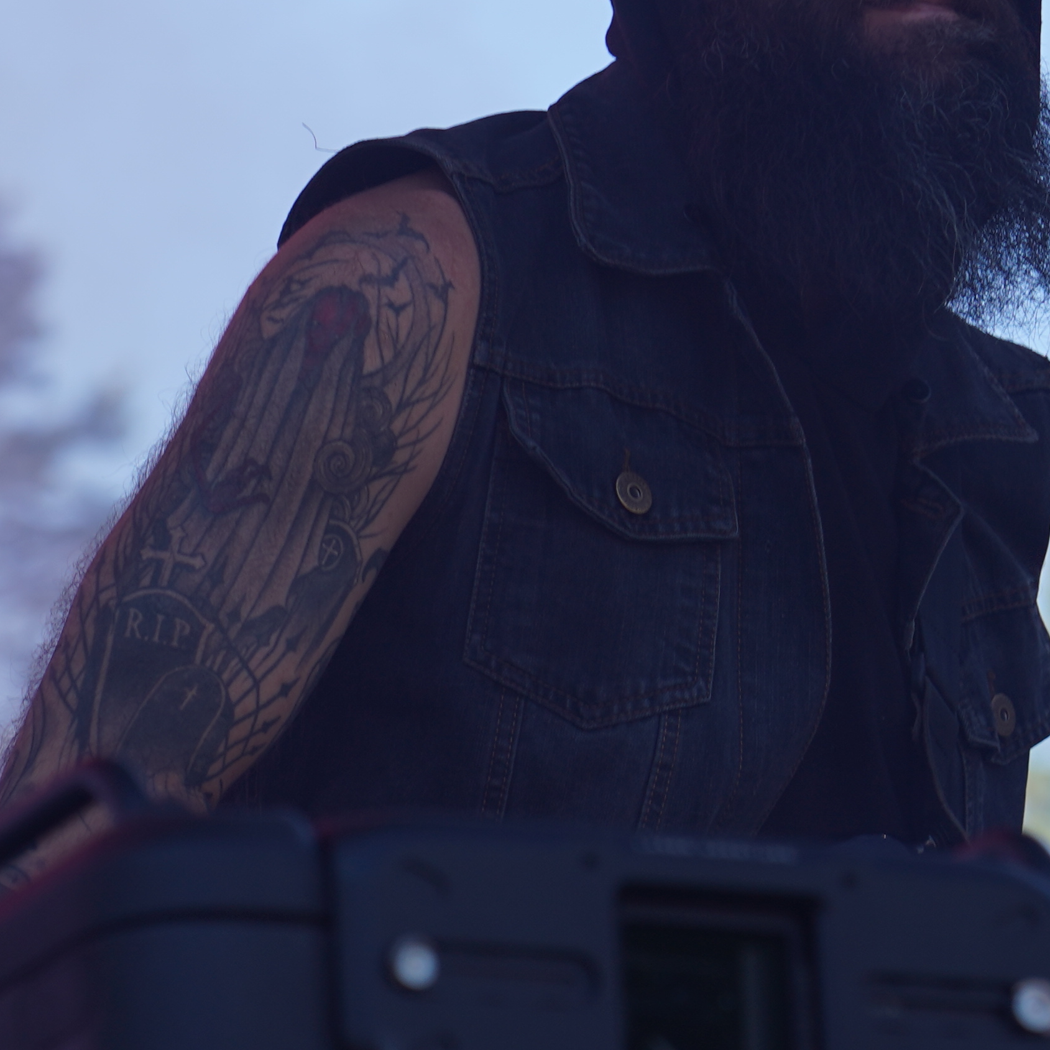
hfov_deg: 5.5
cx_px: 948
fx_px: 10879
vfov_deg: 5.5
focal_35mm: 317
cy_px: 152
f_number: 5
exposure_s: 1/200
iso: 100
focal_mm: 105
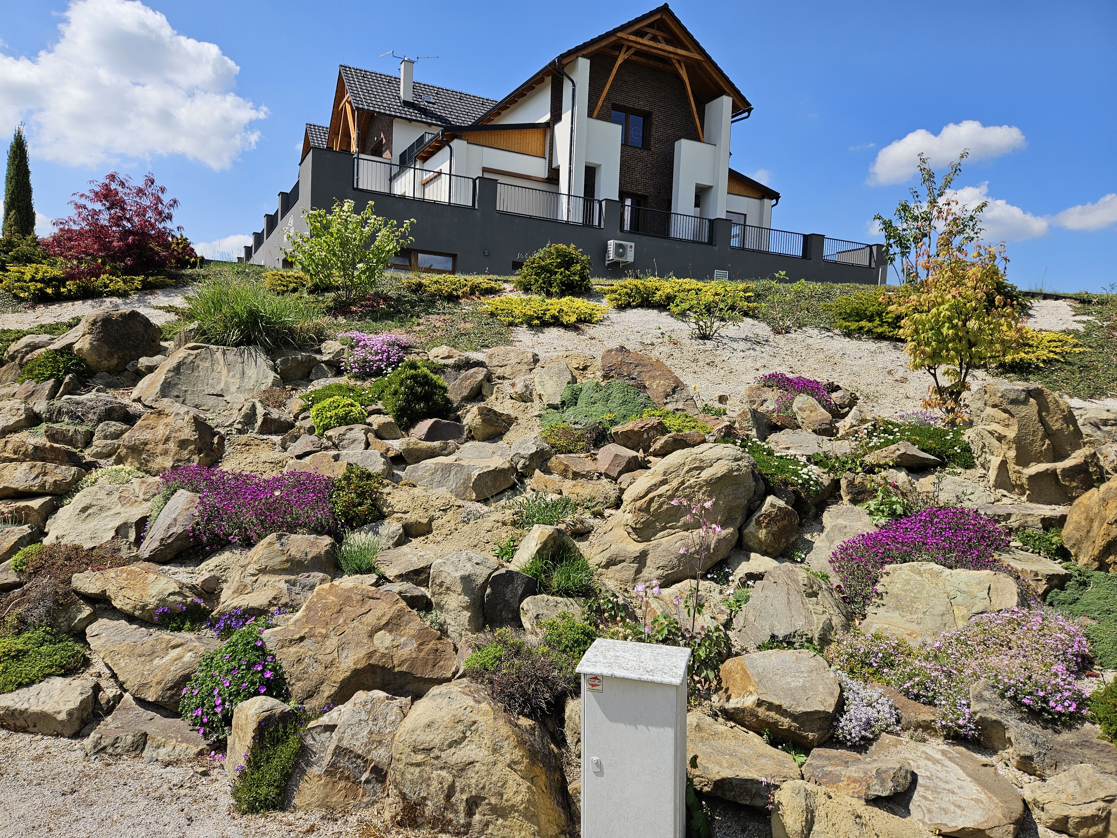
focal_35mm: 23
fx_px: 742
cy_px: 419
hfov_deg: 73.9
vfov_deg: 58.9
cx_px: 558
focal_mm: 5.4
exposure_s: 1/2038
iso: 25
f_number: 1.8
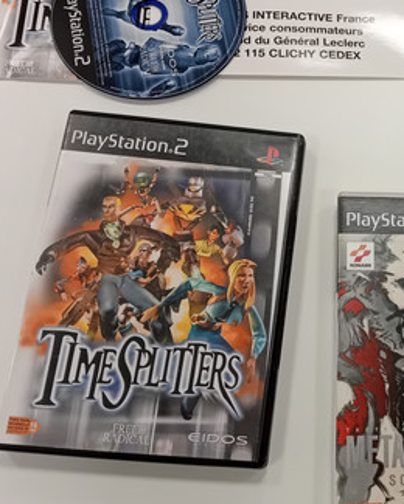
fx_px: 747
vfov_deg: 37.3
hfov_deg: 28.5
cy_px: 220
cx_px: 399
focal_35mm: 50
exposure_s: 1/34.5
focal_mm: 3.88
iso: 200
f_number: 1.8
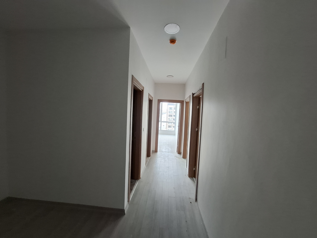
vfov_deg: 89.9
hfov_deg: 106.2
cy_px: 119
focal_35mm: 13
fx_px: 119
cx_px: 158
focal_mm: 1.74
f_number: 2.2
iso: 200
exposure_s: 1/33
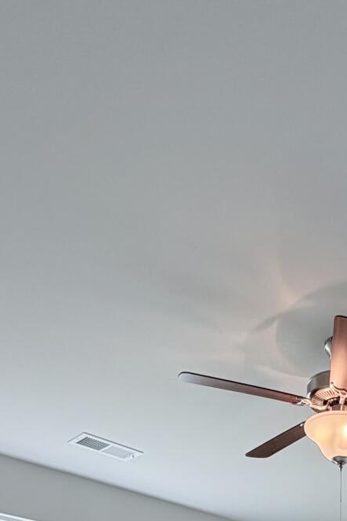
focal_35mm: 44
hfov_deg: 28.3
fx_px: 636
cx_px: 363
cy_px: 780
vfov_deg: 28.6
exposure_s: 1/121
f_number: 2.2
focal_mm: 2.22
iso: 125
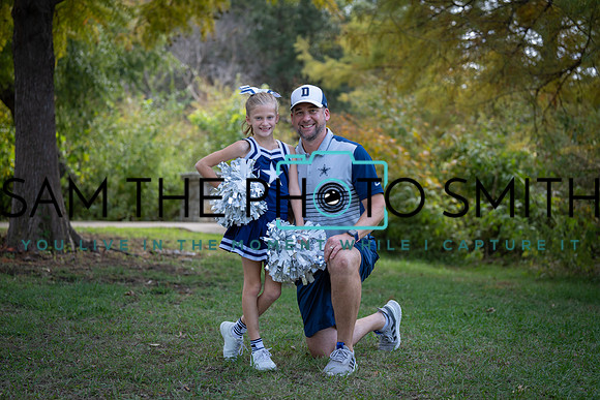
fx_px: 1189
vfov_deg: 19.1
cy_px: 200
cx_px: 300
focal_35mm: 71
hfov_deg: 28.3
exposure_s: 1/320
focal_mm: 70
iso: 100
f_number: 2.8
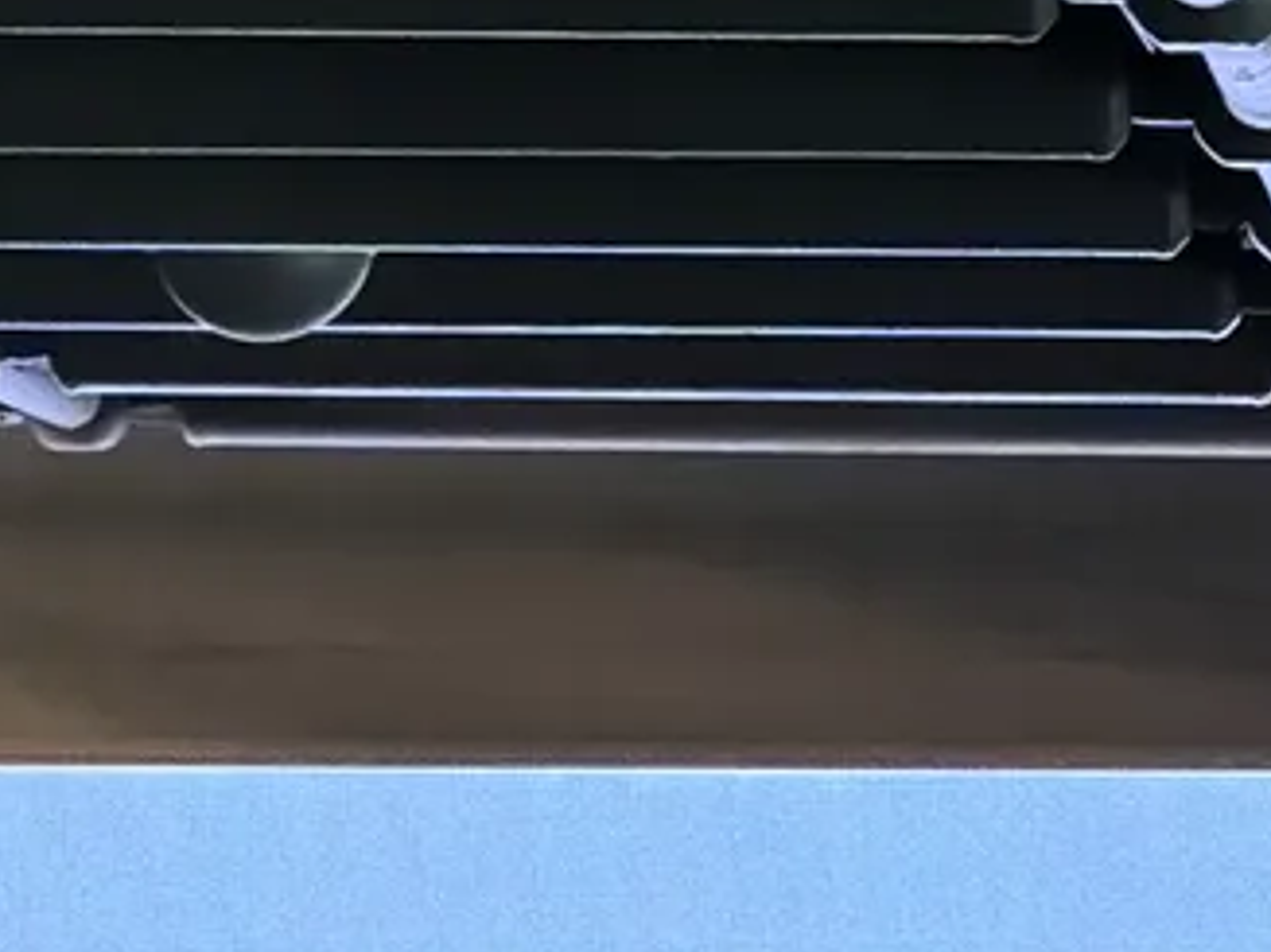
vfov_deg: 3.0
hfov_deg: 4.0
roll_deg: -0.3
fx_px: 17948
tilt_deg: +1.0
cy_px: 812
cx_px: -51
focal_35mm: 489
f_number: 2.8
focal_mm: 16.89
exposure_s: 1/93
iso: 500
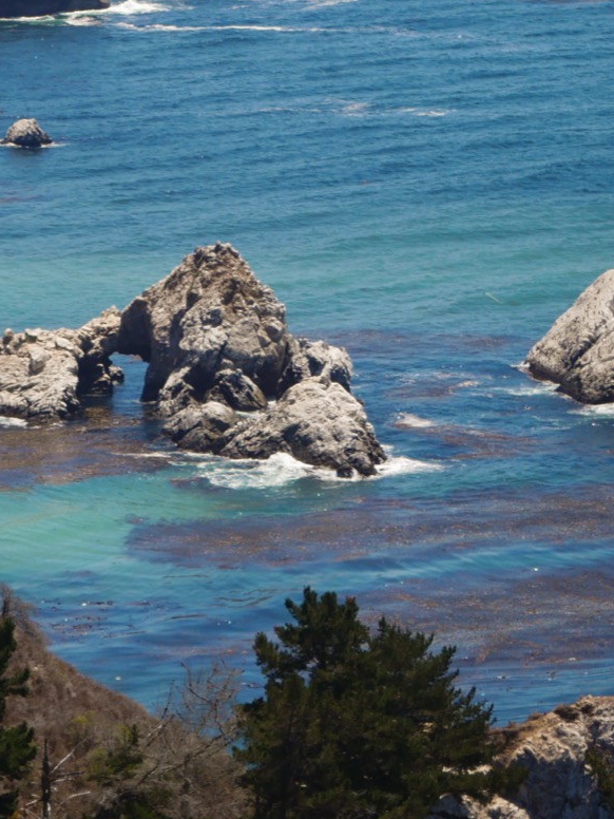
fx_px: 5487
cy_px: 244
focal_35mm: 232
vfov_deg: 8.5
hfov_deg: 6.4
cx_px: 53
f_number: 7.1
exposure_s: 1/500
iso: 200
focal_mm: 45
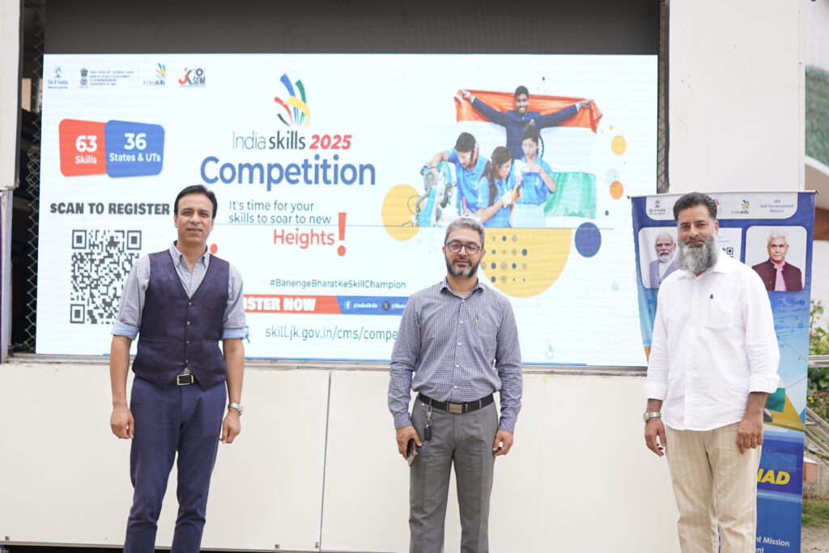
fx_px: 1198
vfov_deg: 26.0
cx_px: 414
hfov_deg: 38.2
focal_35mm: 52
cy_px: 276
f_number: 1.6
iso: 100
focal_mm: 35
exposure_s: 1/800
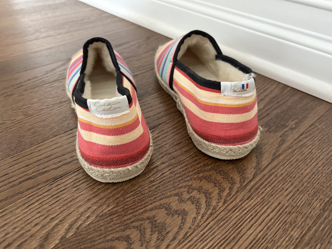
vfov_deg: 53.1
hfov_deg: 67.3
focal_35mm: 26
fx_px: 249
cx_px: 166
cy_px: 124
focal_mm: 5.7
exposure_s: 1/60
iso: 400
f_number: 1.5
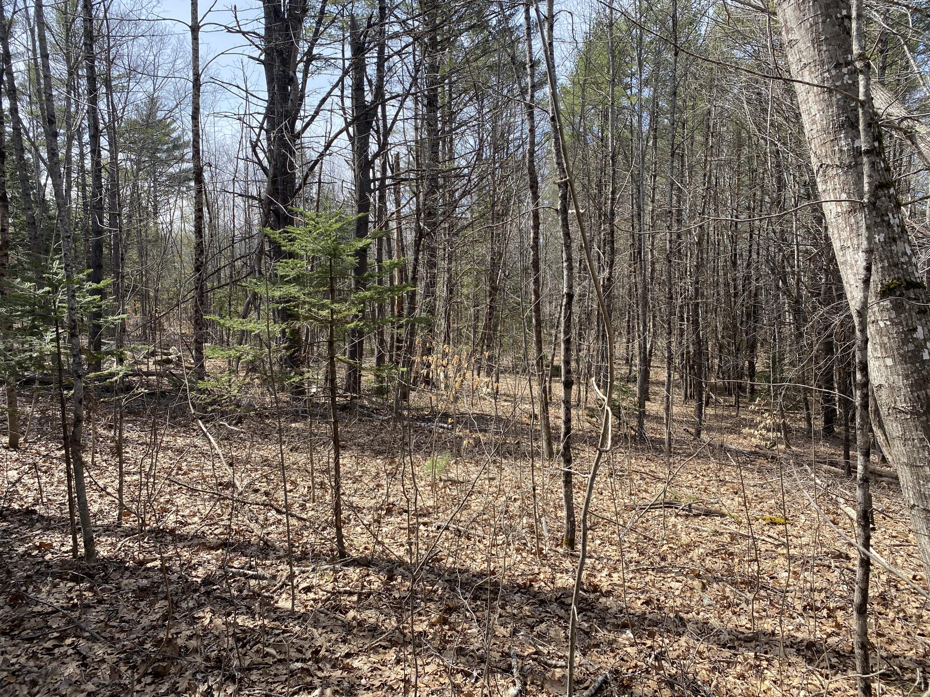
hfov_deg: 67.3
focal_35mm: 26
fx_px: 699
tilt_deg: -7.3
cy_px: 348
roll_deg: +0.4
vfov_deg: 53.1
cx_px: 465
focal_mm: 4.25
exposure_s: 1/949
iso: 32
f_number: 1.8
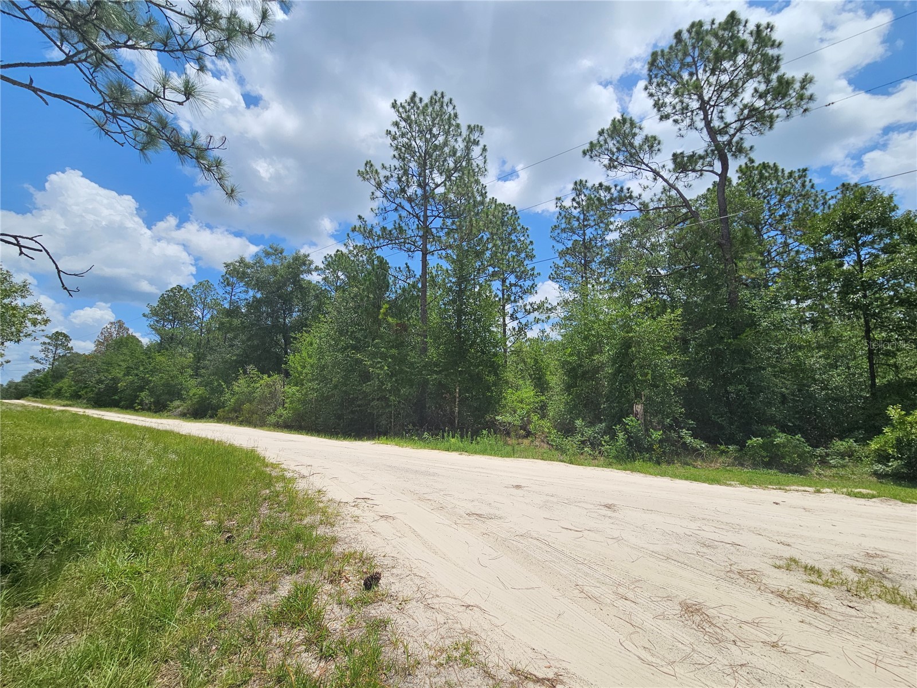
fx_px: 344
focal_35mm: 13
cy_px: 344
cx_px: 458
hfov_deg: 106.2
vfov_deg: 89.9
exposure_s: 1/4794
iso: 50
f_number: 2.2
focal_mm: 2.2
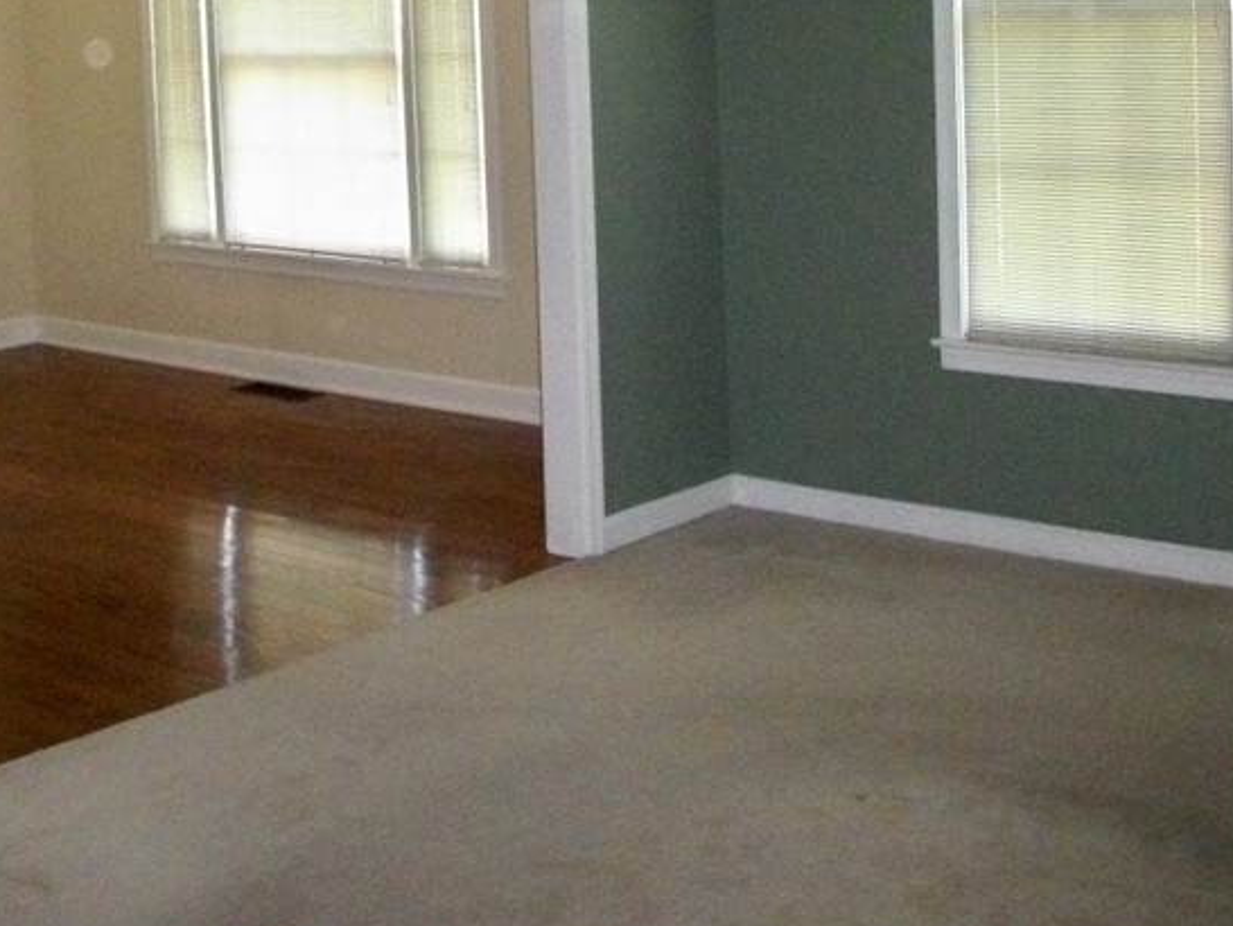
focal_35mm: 60
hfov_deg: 31.7
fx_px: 2138
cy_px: 84
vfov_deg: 23.7
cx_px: 350
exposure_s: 1/125
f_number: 2.9
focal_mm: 5.7
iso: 400
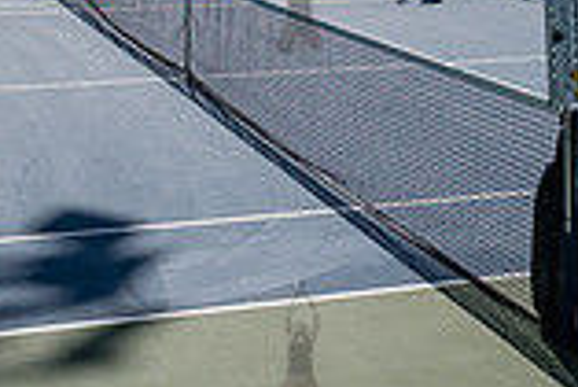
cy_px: -13
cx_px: 298
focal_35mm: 89
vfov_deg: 15.1
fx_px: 1430
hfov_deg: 22.8
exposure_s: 1/2000
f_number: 4.5
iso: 200
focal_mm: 24
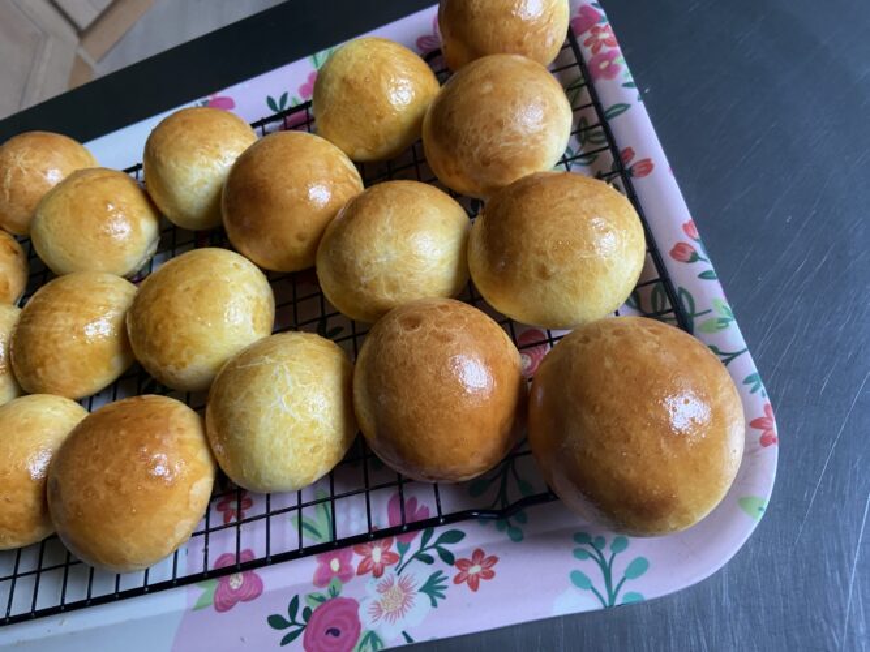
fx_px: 653
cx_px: 435
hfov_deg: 67.3
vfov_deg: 53.0
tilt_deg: -57.3
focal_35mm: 26
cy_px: 326
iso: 250
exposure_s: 1/60
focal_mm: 4.25
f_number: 1.8
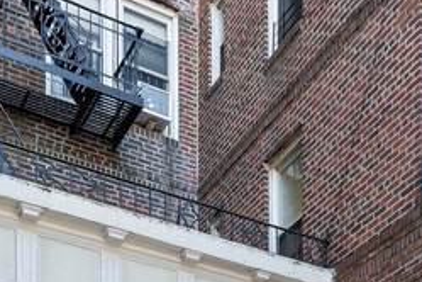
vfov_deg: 13.1
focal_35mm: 72
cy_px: 714
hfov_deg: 27.5
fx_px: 844
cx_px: 339
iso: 1000
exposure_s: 1/50
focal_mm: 14
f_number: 7.1
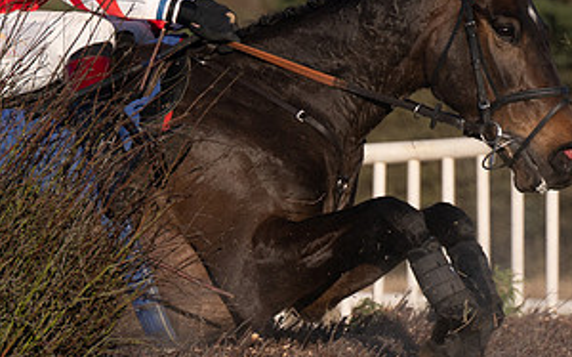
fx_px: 4486
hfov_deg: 7.3
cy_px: 431
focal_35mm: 288
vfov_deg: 4.5
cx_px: 146
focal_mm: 70
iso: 100
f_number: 2.8
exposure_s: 1/2000
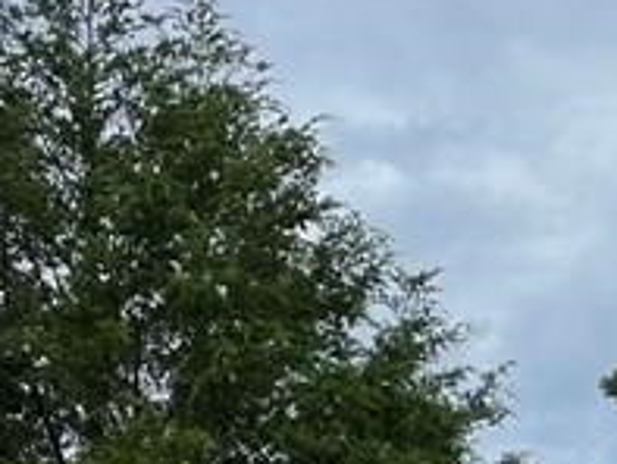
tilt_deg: +5.8
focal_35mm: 135
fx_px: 2408
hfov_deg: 13.4
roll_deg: +2.6
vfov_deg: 10.3
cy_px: 862
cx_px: 1046
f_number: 1.6
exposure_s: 1/1453
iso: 32
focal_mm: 4.2
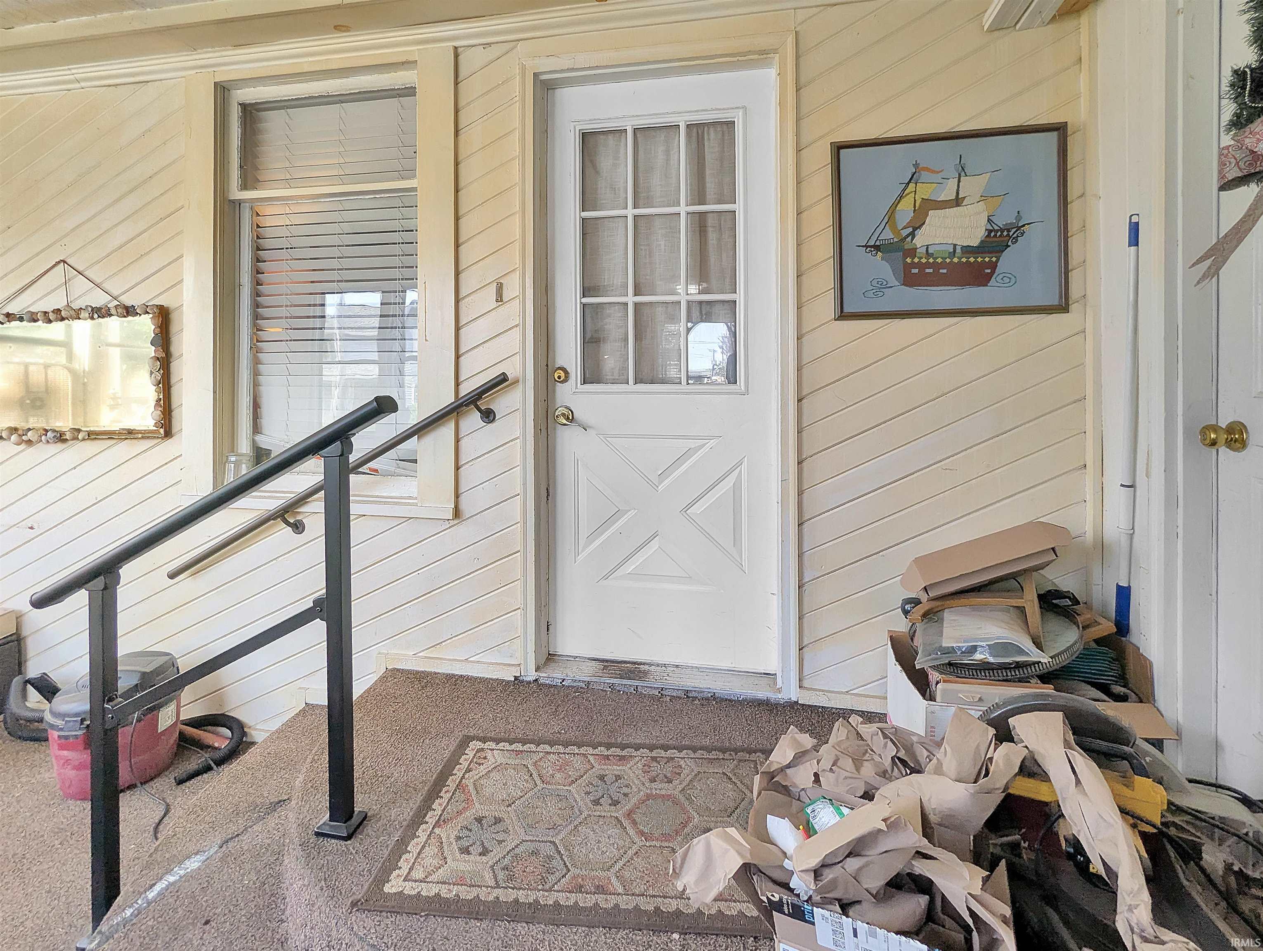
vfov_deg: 78.2
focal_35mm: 16
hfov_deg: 94.4
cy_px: 476
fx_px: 585
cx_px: 632
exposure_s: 1/120
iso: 77
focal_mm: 2.35
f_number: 2.2
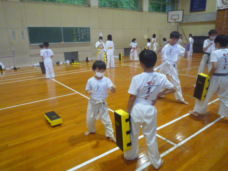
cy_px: 86
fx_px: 171
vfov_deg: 53.1
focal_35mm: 26
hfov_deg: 67.3
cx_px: 112
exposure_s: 1/125
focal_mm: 4.4
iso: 800
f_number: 2.8
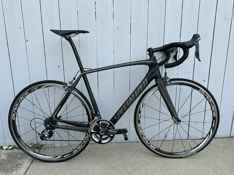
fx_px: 162
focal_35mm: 24
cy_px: 88
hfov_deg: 71.6
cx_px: 117
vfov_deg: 56.8
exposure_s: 1/971
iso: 80
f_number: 1.78
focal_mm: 6.86
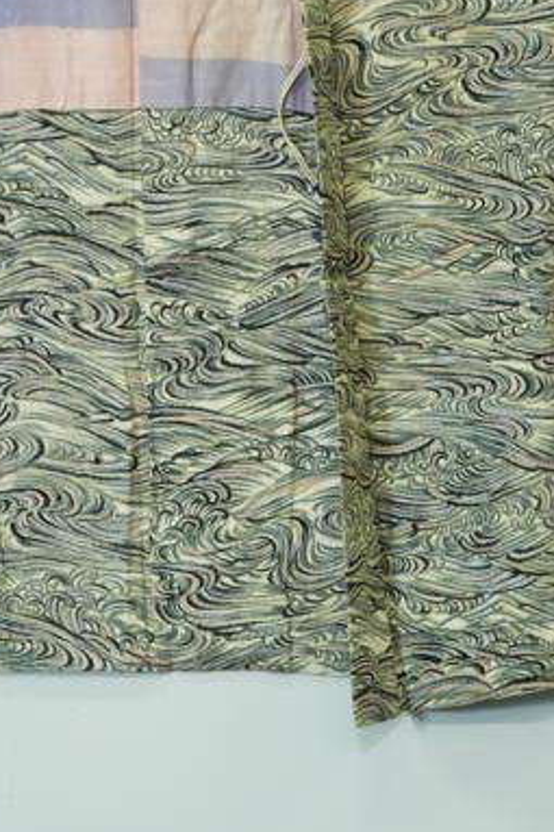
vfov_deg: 9.3
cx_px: 169
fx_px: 5106
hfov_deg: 6.2
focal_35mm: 221
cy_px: 116
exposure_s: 1/80
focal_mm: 78
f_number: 4
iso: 640
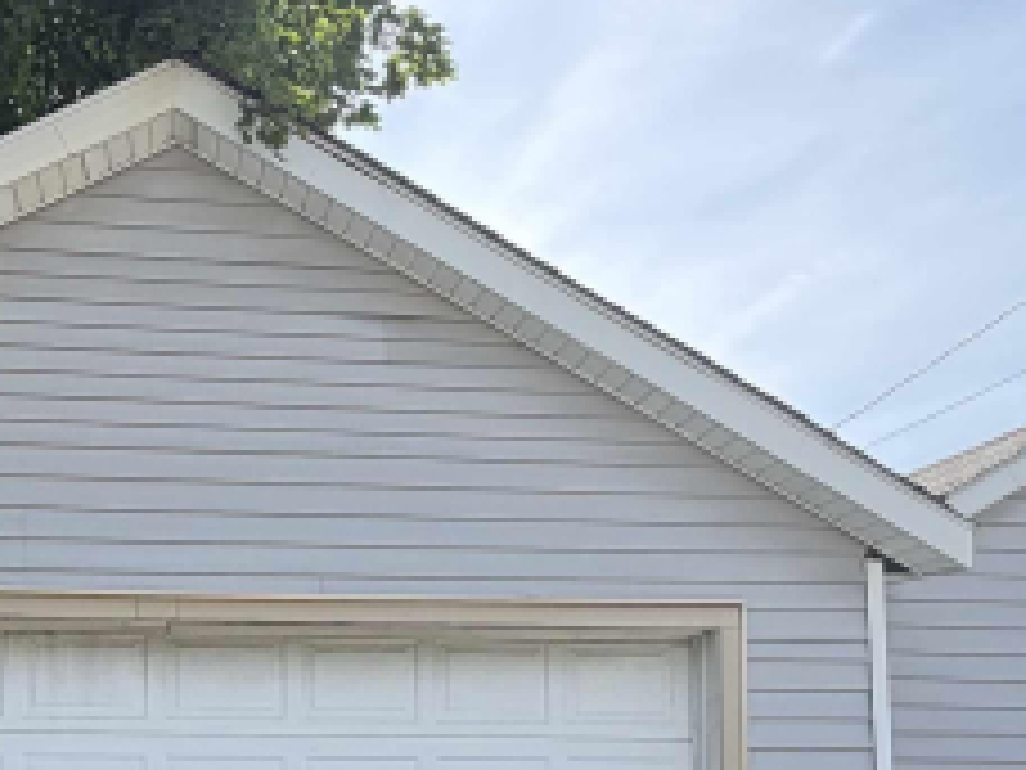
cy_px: 693
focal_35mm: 41
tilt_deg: +3.4
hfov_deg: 44.9
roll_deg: -0.4
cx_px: 317
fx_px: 1215
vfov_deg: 33.3
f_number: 2.2
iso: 40
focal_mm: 2.22
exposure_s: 1/535
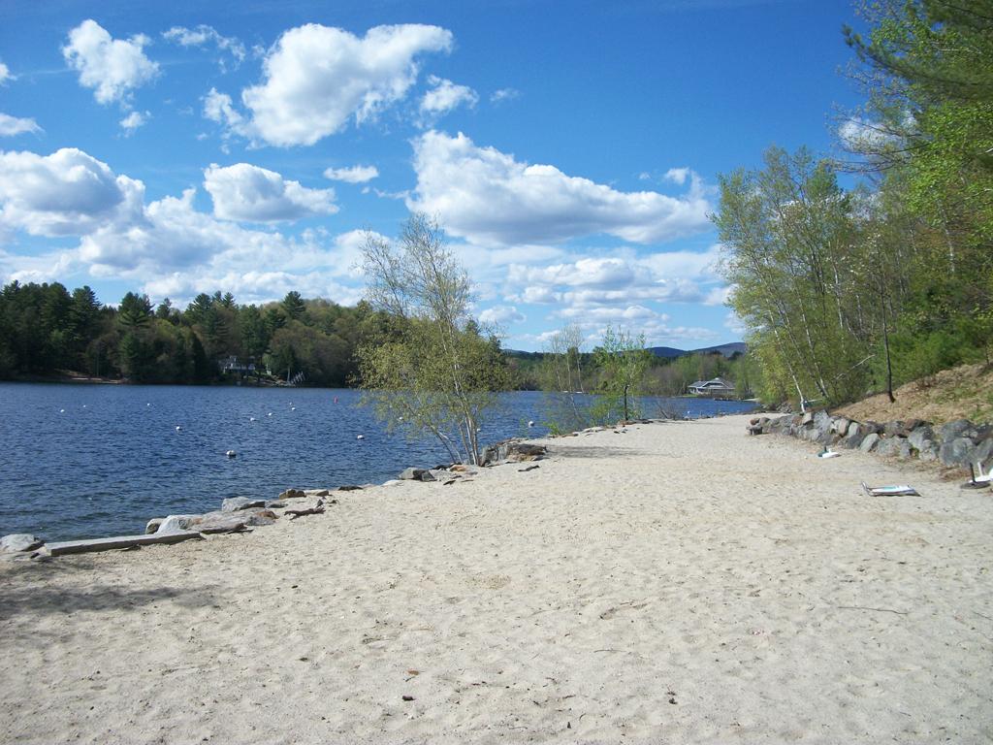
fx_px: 918
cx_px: 496
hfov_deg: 56.8
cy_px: 372
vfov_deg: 44.2
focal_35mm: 32
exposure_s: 1/200
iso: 80
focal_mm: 5.7
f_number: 8.8
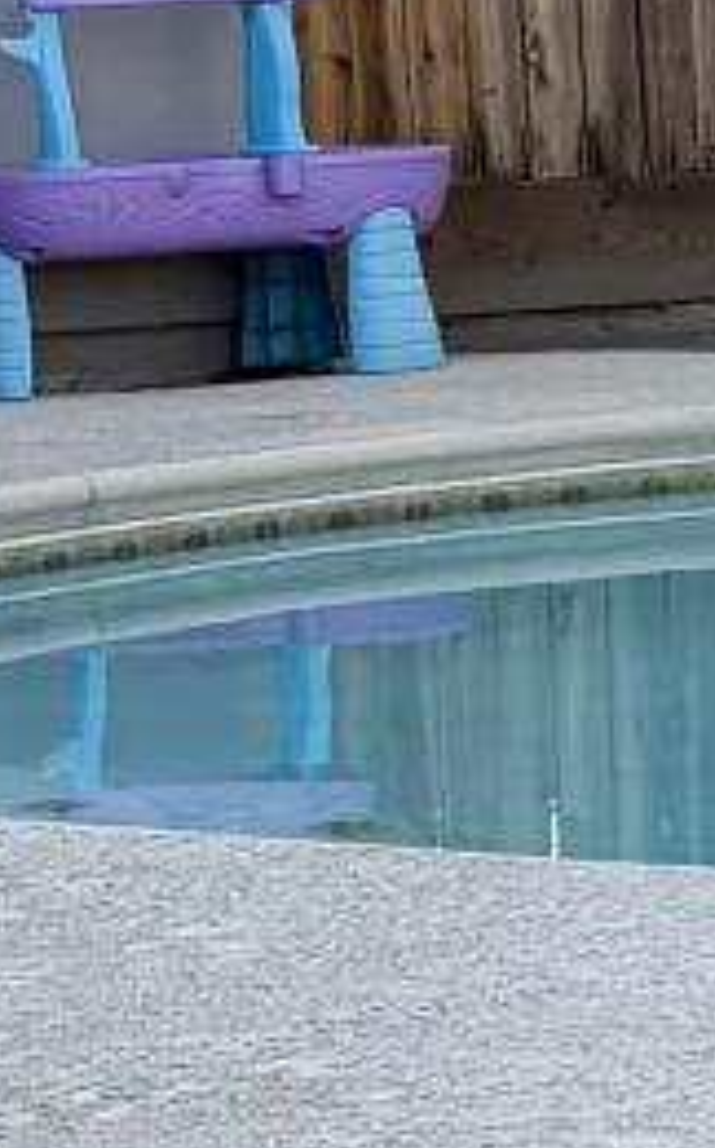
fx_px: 6124
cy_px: 614
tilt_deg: -7.5
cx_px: 2970
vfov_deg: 10.7
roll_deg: -0.4
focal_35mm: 196
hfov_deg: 5.7
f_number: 1.78
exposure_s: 1/813
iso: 100
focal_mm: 6.76
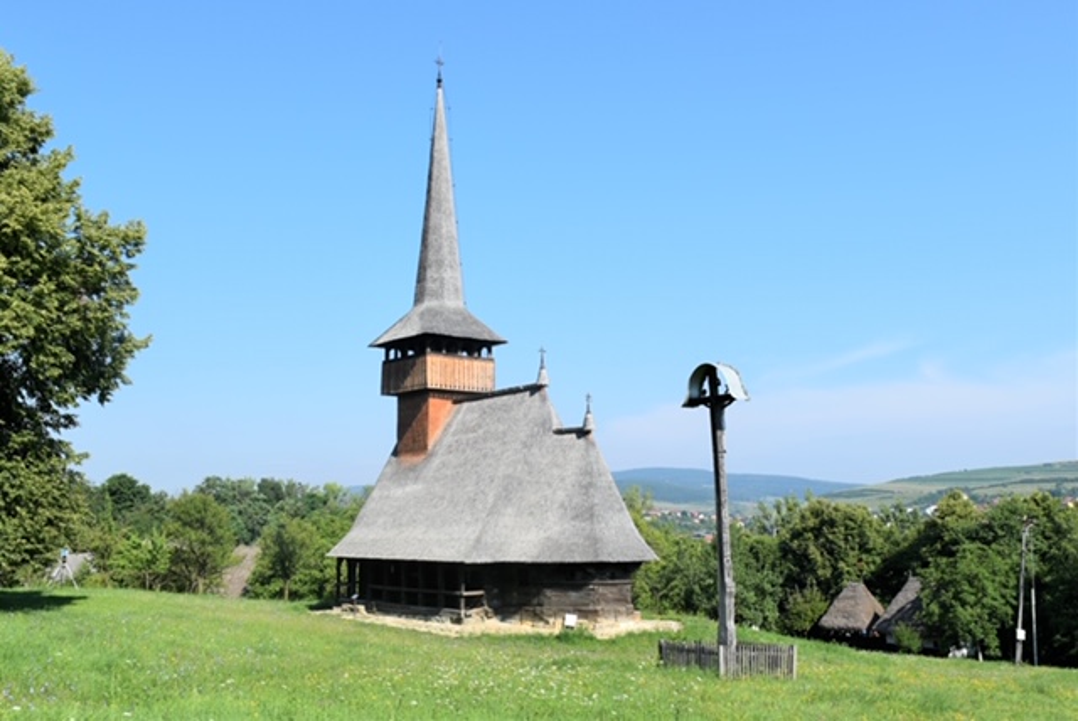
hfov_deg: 57.2
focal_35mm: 33
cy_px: 360
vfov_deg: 40.0
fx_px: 989
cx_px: 539
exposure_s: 1/320
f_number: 9
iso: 100
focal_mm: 22
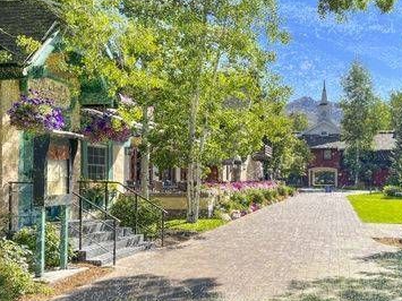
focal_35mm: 44
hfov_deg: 42.4
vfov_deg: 32.8
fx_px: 511
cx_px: 267
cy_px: 179
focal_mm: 5.1
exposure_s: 1/1700
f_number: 1.6
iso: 50
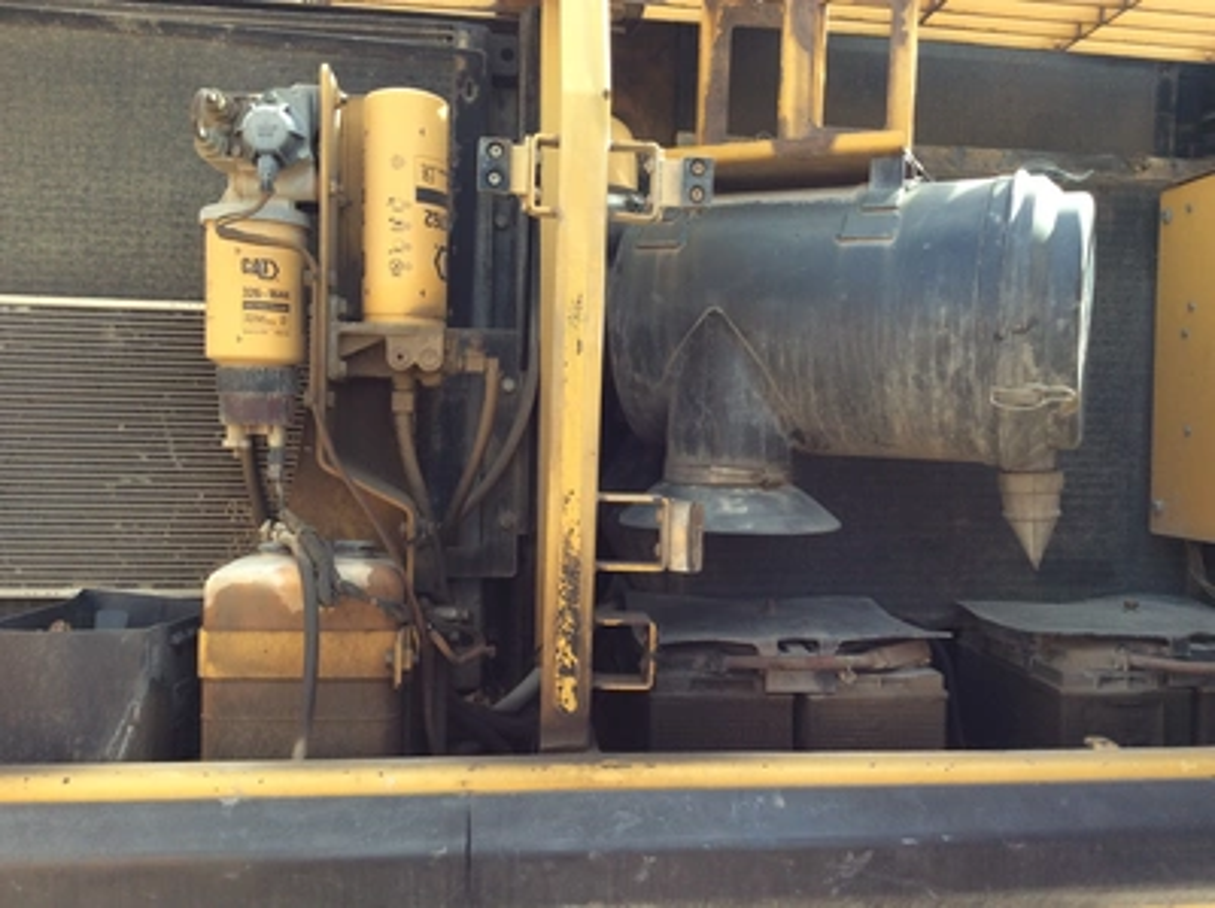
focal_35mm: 32
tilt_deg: -3.0
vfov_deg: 44.1
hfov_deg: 56.9
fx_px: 1122
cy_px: 454
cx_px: 608
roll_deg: -2.2
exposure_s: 1/178
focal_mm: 3.3
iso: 32
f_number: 2.4
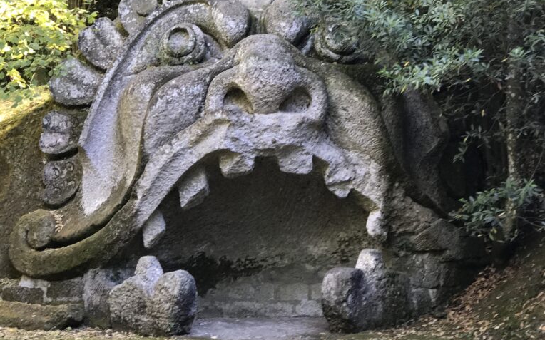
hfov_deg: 25.5
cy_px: 96
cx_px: 272
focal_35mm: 81
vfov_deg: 16.0
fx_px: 1203
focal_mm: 6.6
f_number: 2.8
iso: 64
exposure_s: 1/50
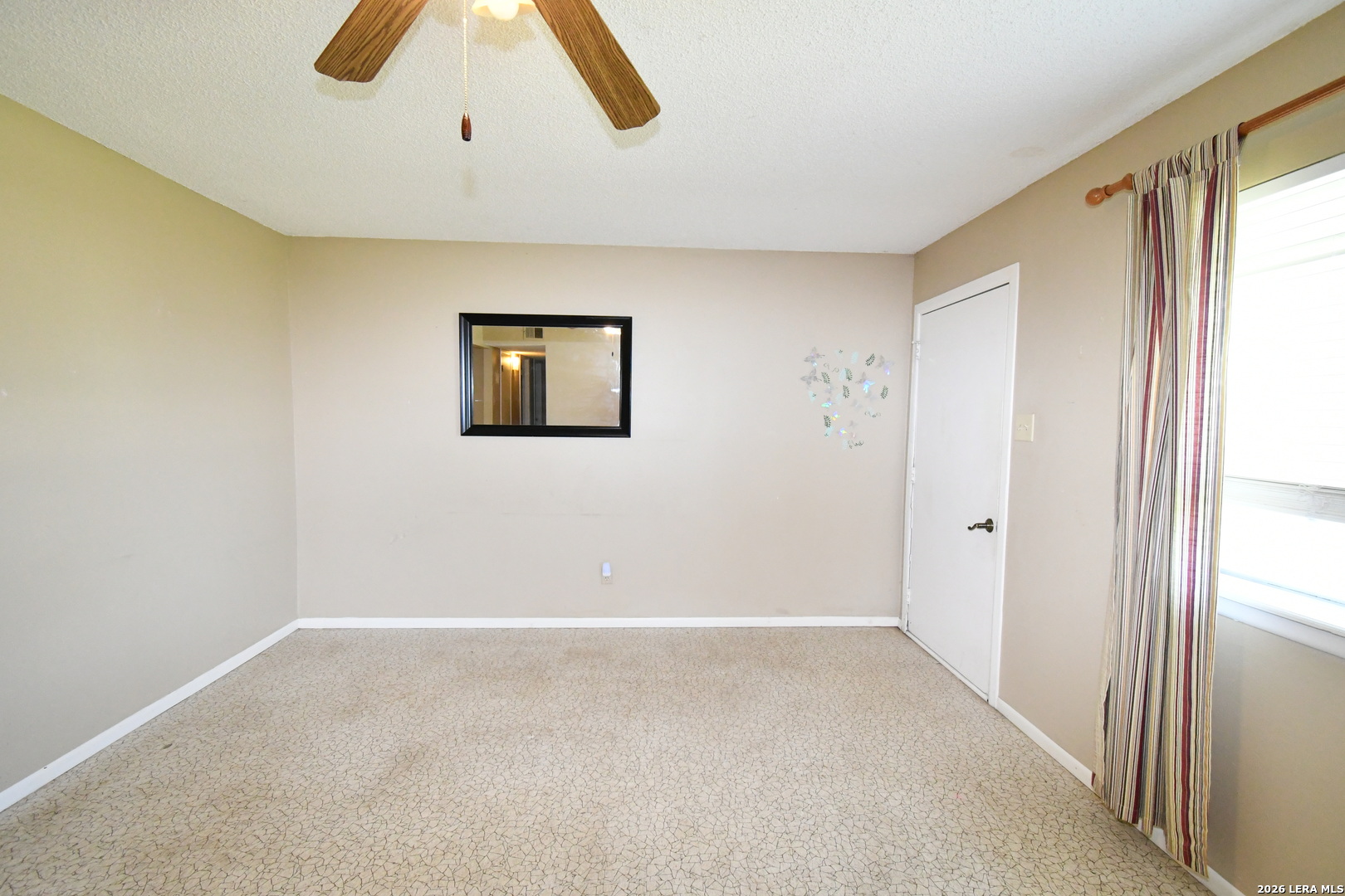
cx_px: 672
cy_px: 448
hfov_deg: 100.4
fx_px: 560
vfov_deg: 77.3
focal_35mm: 15
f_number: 6.3
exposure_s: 1/160
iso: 4000
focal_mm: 10
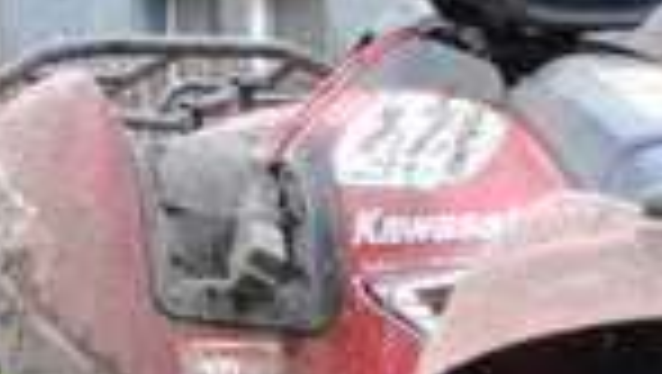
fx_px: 3373
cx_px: 815
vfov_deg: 6.2
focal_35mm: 192
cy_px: 633
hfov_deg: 11.0
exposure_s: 1/60
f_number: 4.5
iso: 200
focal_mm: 28
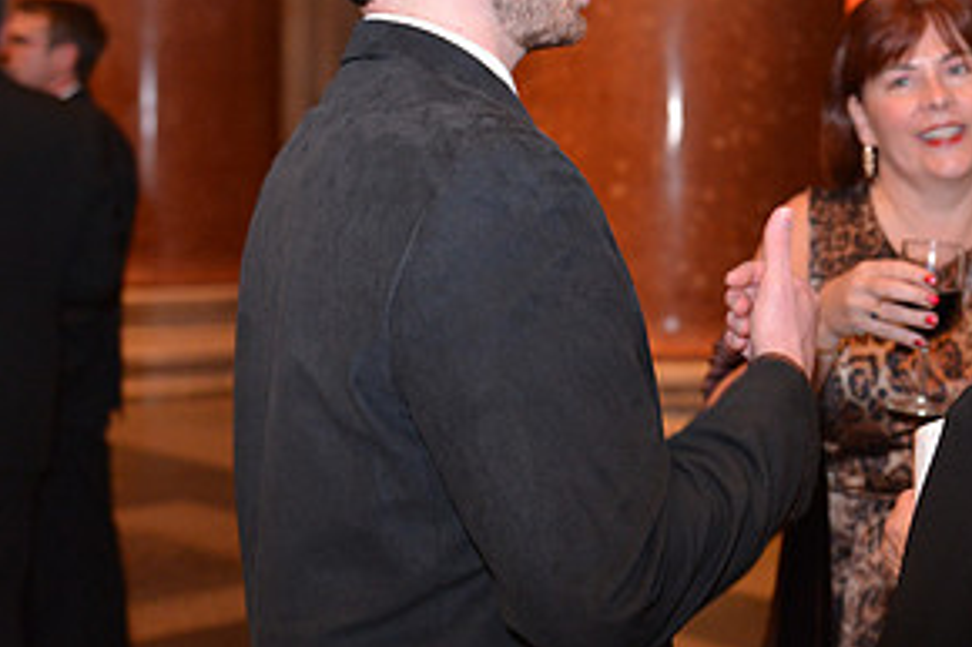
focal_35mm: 68
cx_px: 942
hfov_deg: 28.1
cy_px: 183
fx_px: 1835
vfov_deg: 19.9
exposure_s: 1/60
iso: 2000
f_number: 3.2
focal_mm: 34
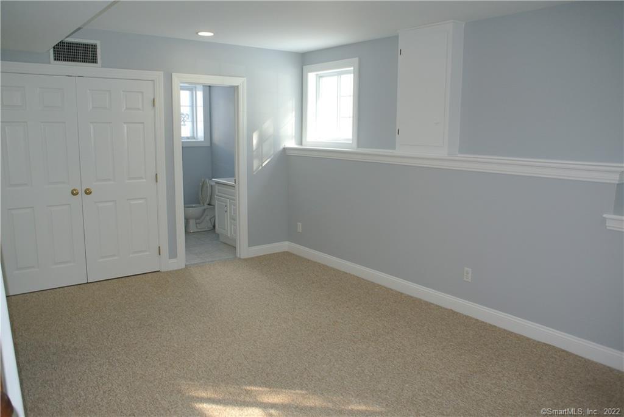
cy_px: 208
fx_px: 468
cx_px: 312
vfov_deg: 48.0
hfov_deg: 67.4
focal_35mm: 27
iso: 200
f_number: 2.8
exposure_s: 1/60
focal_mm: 10
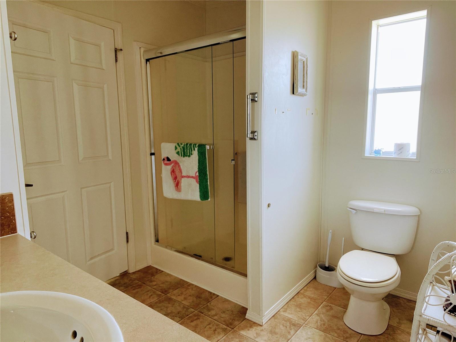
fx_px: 303
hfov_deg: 73.9
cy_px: 171
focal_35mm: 23
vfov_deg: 58.9
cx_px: 228
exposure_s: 1/60
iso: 100
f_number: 2.2
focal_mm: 2.71
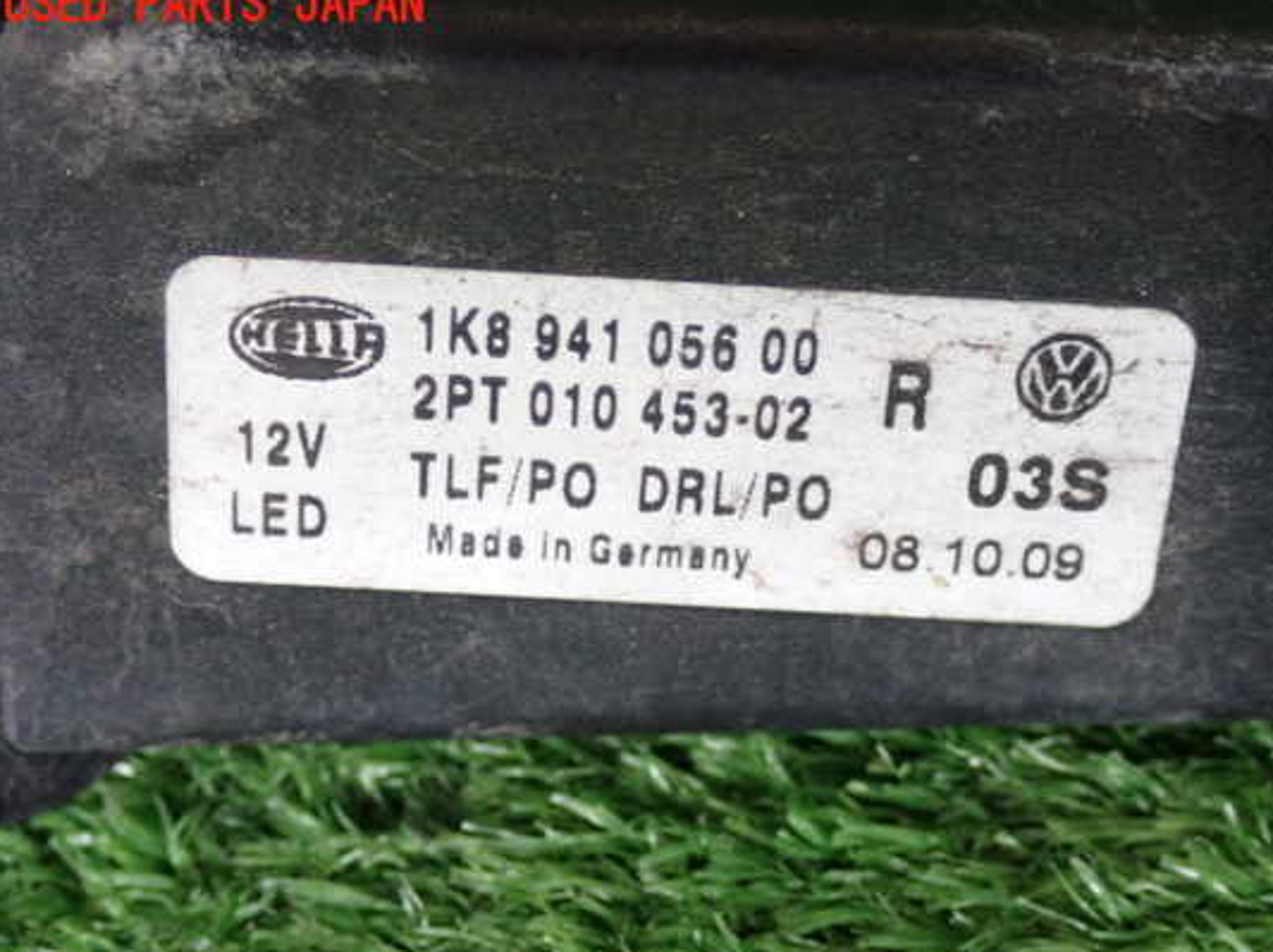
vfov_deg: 18.4
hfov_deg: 24.4
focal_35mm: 80
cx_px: 707
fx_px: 2940
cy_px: 513
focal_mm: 12.73
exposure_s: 1/60
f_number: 3.9
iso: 800
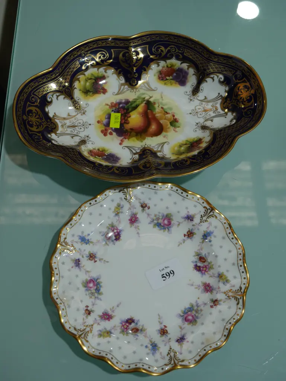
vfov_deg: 41.2
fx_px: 506
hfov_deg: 31.5
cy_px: 190
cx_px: 143
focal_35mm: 46
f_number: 5.1
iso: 200
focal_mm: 23
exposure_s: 1/125
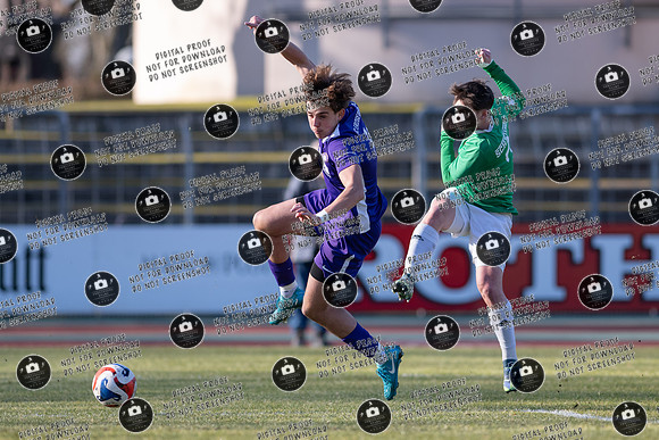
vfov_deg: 3.0
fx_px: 8364
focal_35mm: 457
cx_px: 366
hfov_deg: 4.5
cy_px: 200
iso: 320
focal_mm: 300
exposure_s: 1/1600
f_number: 3.2
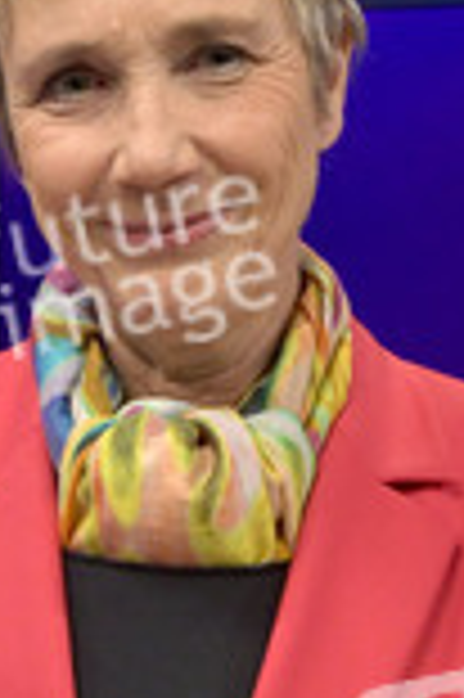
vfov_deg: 20.7
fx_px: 1899
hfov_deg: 13.9
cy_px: 509
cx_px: 176
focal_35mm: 98
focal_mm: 38
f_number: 7.1
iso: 2000
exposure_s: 1/320
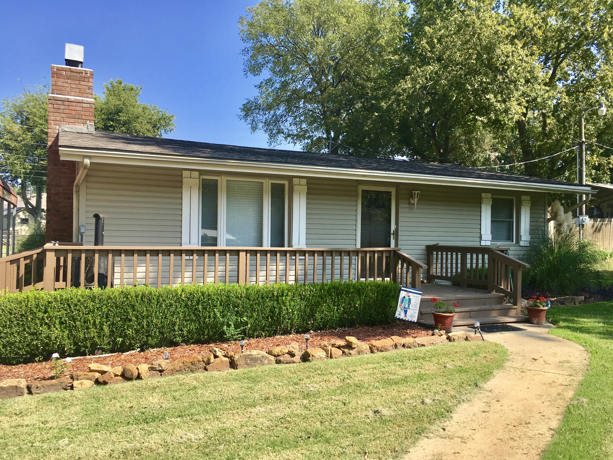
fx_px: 514
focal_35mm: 29
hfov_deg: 61.7
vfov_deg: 48.2
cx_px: 306
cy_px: 230
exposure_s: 1/916
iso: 25
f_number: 2.2
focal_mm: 4.15
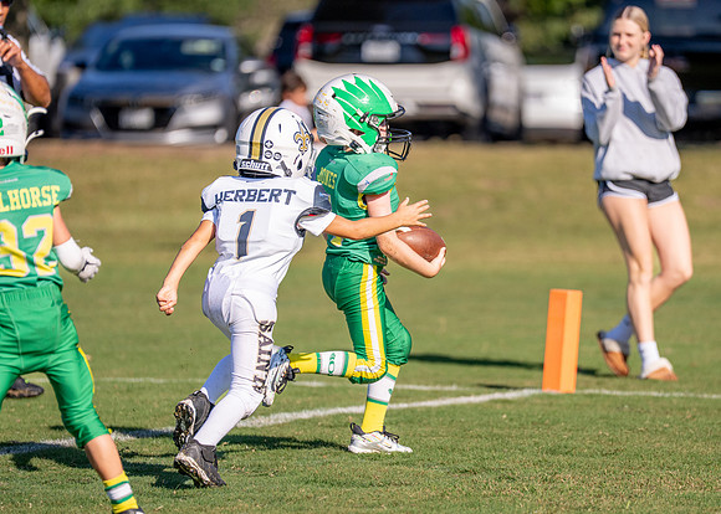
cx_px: 430
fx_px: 5596
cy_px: 251
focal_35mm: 273
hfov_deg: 7.4
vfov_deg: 5.3
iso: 250
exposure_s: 1/5000
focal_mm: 200
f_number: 2.8
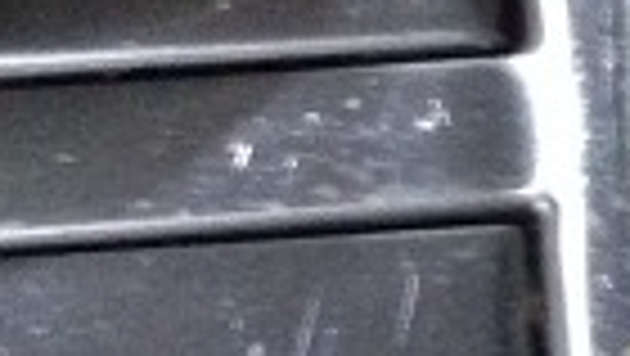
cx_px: 1922
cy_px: -347
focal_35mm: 263
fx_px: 4397
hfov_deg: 7.2
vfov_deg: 4.6
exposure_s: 1/20
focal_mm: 4.12
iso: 400
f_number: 2.4
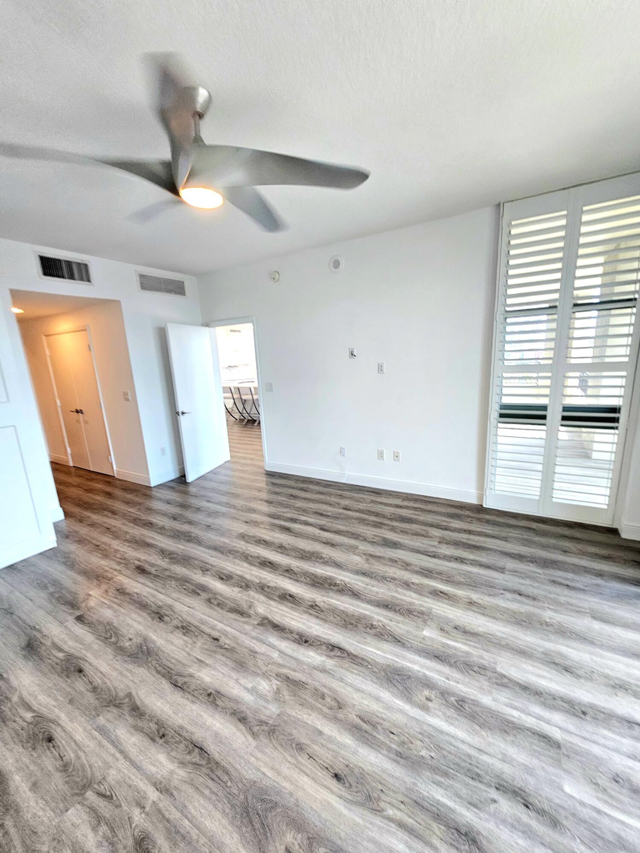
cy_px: 426
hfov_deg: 89.9
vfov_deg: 106.2
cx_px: 320
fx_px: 320
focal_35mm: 13
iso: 80
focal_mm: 2.2
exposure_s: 1/60.2
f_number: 2.2
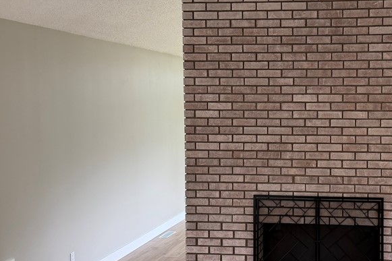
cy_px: 122
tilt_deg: -3.5
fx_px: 479
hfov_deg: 42.2
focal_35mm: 44
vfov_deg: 30.5
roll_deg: +0.0
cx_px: 324
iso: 160
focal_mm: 6.76
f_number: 1.78
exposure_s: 1/121
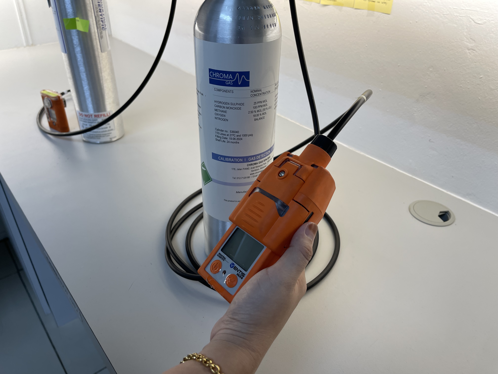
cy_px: 187
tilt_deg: -33.1
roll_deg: -2.7
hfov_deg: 69.4
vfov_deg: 54.9
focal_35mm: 25
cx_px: 249
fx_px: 360
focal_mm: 5.1
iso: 64
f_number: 1.6
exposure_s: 1/100
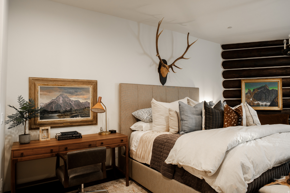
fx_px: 193
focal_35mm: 24
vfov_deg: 53.1
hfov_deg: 73.7
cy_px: 96
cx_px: 145
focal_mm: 15.9
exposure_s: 1/8
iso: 400
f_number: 5.6
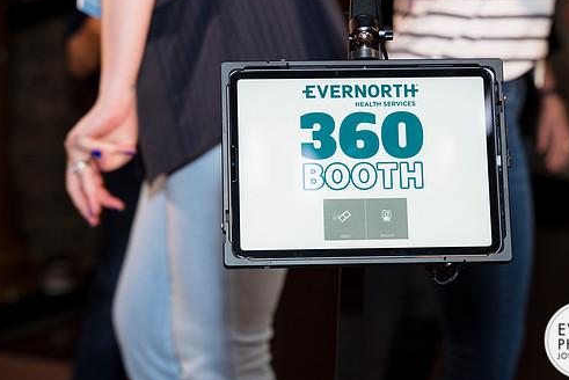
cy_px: 193
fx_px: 1518
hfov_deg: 21.2
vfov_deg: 14.3
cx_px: 326
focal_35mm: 96
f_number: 4
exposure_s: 1/100
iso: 800
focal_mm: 75
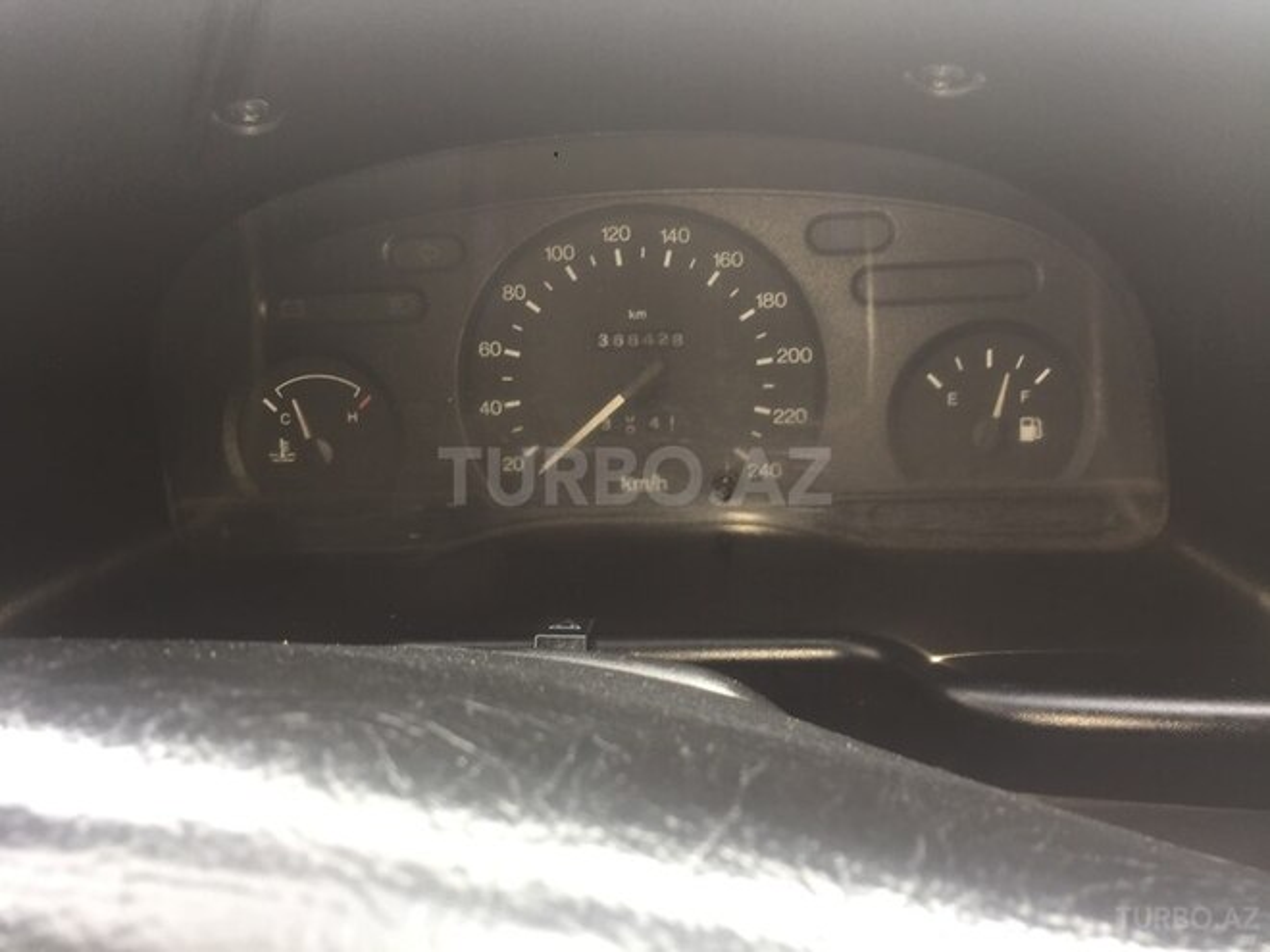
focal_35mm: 29
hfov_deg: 61.7
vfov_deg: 48.2
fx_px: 1064
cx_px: 635
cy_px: 476
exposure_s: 1/50
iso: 32
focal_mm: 4.15
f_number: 2.2
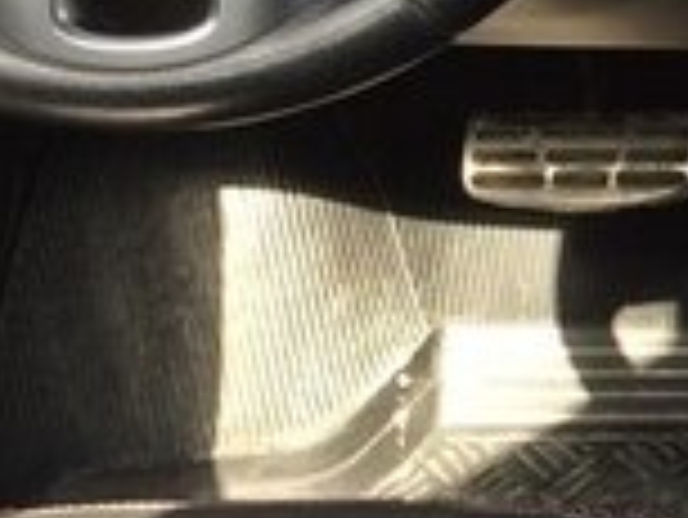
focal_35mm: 125
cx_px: 1192
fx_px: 2486
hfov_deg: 14.2
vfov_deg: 11.8
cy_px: 101
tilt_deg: -23.5
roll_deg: +1.6
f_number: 2.2
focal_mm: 4.15
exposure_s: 1/50
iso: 40
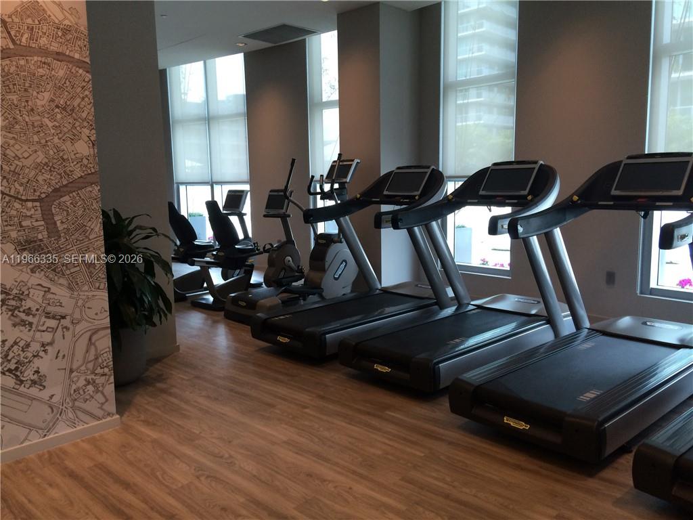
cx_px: 346
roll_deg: +0.9
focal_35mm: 29
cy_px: 260
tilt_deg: -6.6
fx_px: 581
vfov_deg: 48.2
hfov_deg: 61.7
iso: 40
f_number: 2.2
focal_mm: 4.15
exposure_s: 1/30
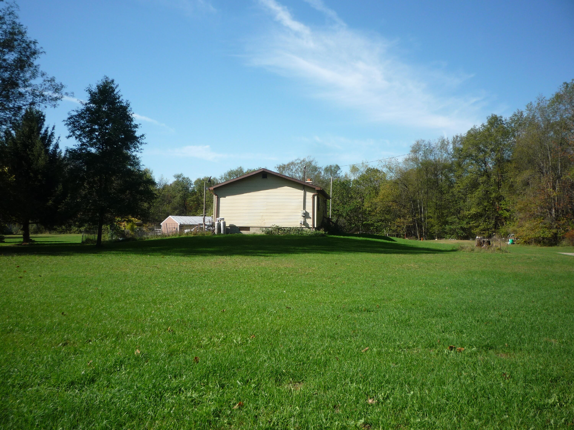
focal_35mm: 32
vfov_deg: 44.2
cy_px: 215
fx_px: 531
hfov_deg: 56.8
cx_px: 287
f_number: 4.5
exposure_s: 1/400
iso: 100
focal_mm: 5.2
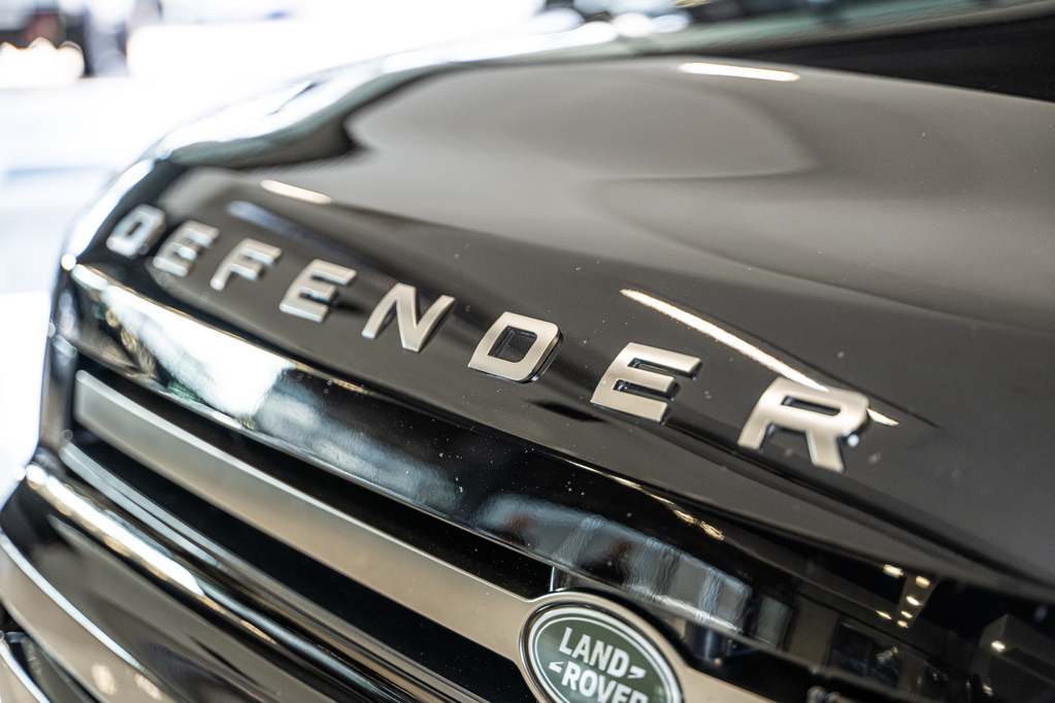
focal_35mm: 58
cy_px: 352
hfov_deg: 34.5
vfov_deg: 23.4
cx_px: 528
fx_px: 1700
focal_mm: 58
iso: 500
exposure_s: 1/160
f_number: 2.8
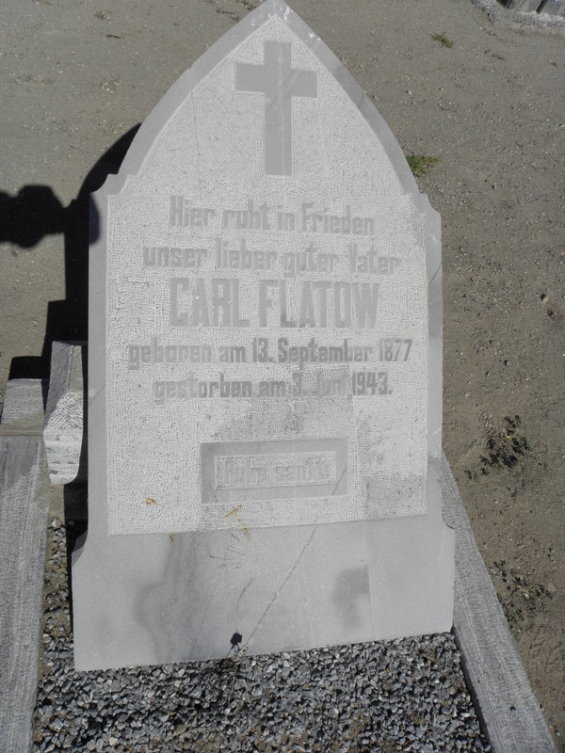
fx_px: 566
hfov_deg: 53.1
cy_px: 376
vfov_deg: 67.3
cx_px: 282
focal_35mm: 26
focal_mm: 4.6
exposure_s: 1/1000
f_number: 5.6
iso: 64
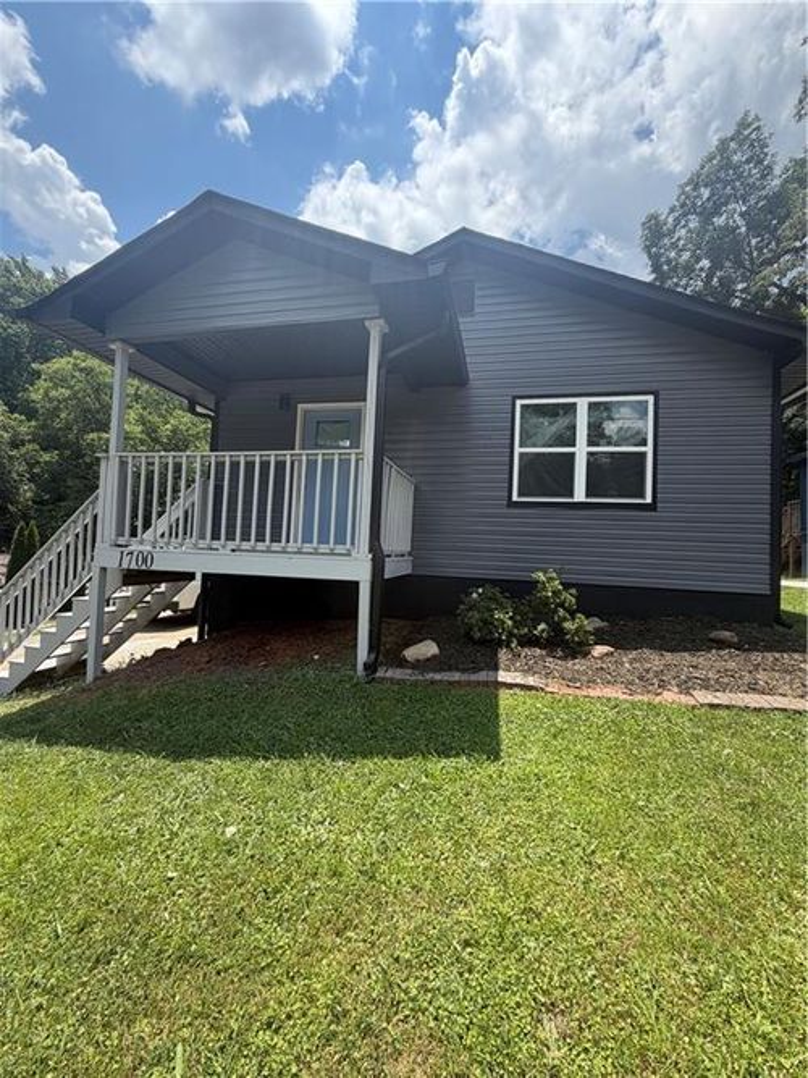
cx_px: 404
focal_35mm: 14
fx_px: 436
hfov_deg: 85.7
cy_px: 539
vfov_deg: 102.1
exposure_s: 1/853
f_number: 2.2
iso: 25
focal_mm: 2.22
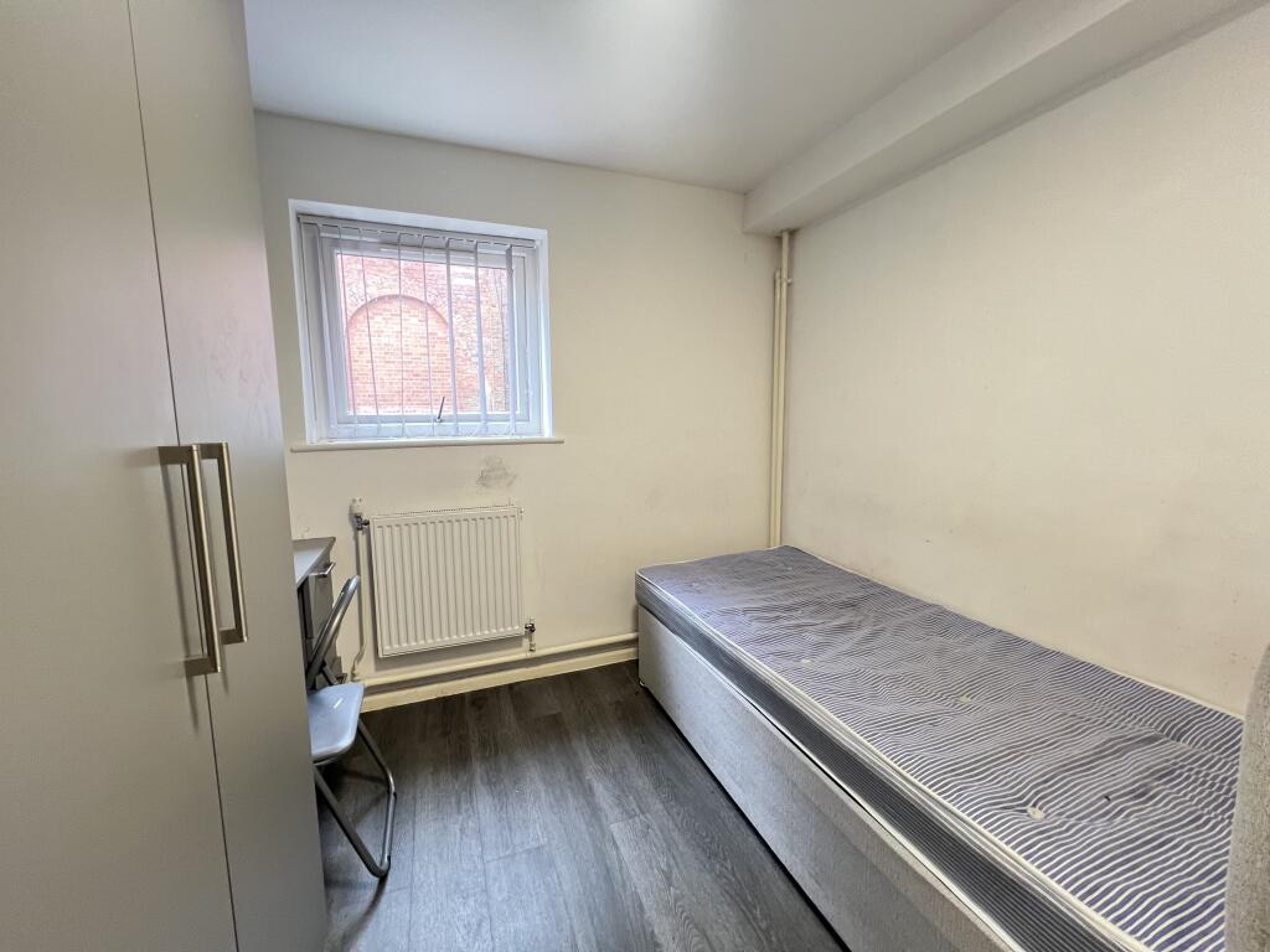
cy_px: 476
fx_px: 477
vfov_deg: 89.9
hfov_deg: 106.2
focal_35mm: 13
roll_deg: +0.6
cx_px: 635
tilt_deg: -6.8
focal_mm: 1.57
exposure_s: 1/50
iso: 250
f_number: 1.8
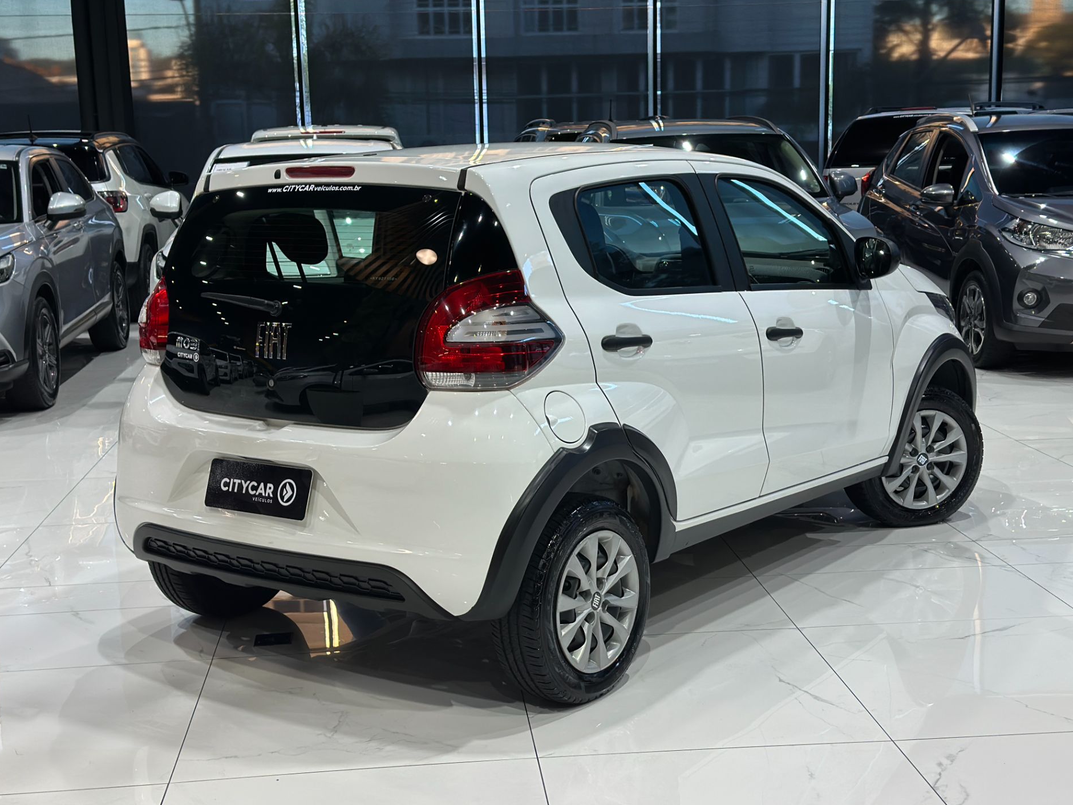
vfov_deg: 29.7
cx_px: 527
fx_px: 1519
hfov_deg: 38.9
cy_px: 408
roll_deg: +1.5
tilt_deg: -10.3
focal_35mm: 49
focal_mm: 6.86
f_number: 1.78
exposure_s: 1/120
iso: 125
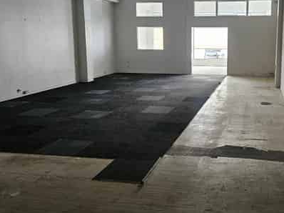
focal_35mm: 38
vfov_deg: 37.5
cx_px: 200
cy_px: 83
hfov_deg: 47.8
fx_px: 312
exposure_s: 1/100
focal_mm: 5.4
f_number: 1.8
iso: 500
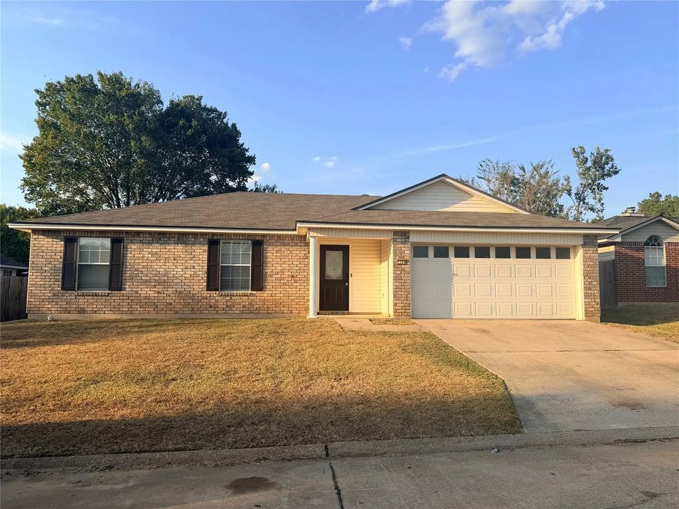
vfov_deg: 56.8
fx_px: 471
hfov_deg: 71.6
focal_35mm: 24
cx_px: 340
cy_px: 254
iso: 80
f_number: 1.78
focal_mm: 6.76
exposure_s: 1/2445
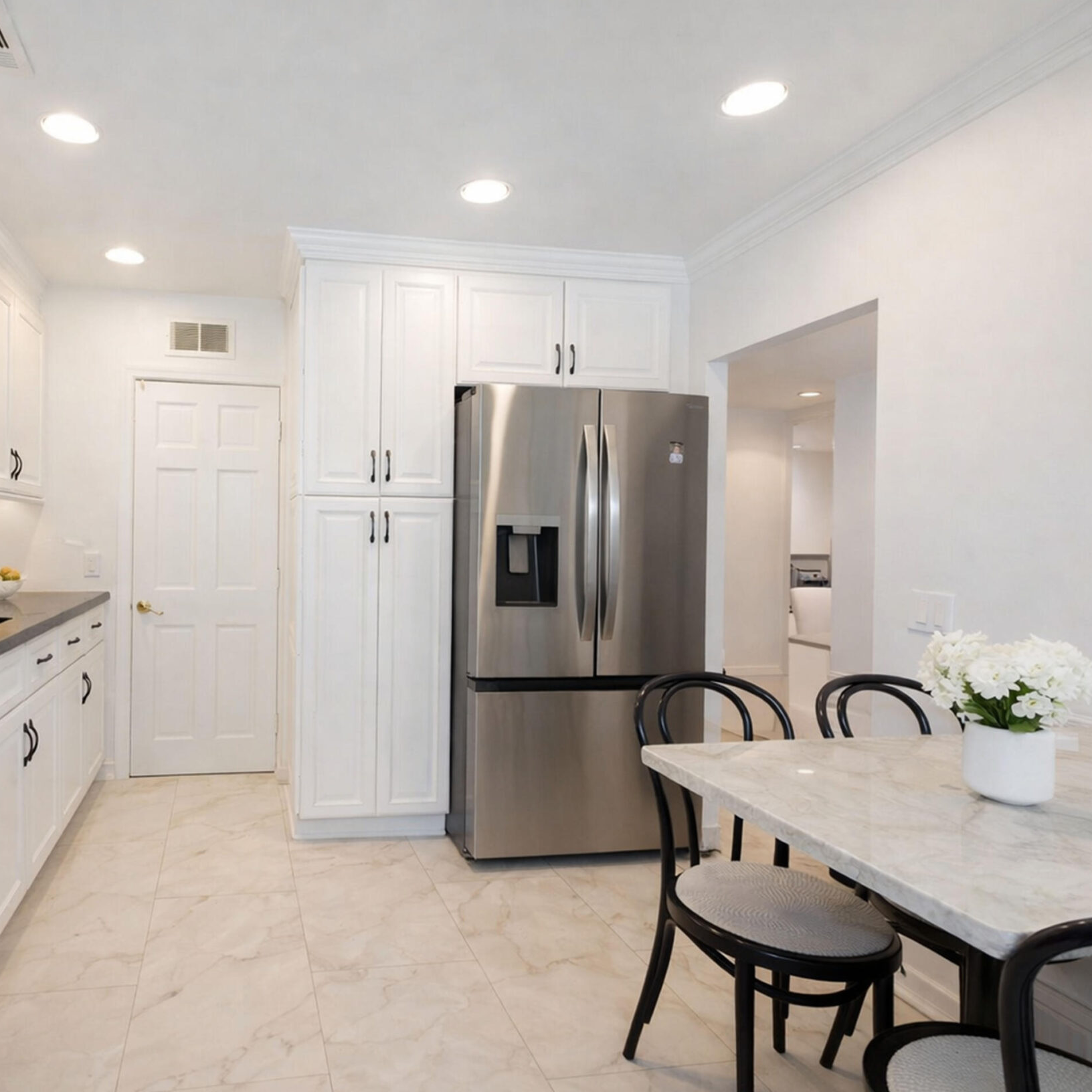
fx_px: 714
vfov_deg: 74.8
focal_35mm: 20
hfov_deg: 72.2
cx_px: 351
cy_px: 528
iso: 1000
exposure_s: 1/60
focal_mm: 10
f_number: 7.1
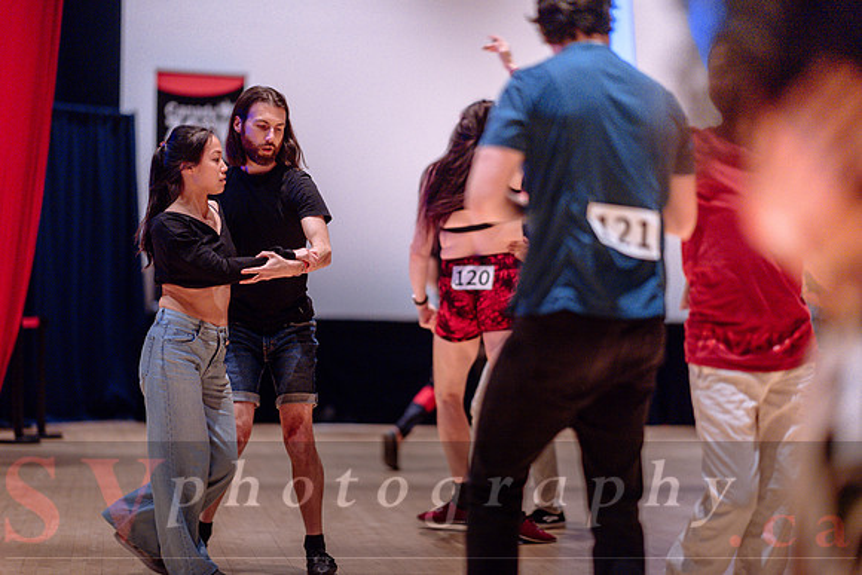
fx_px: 2515
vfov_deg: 13.0
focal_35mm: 105
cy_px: 288
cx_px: 431
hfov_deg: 19.5
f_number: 1.4
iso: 2000
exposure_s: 1/250
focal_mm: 105
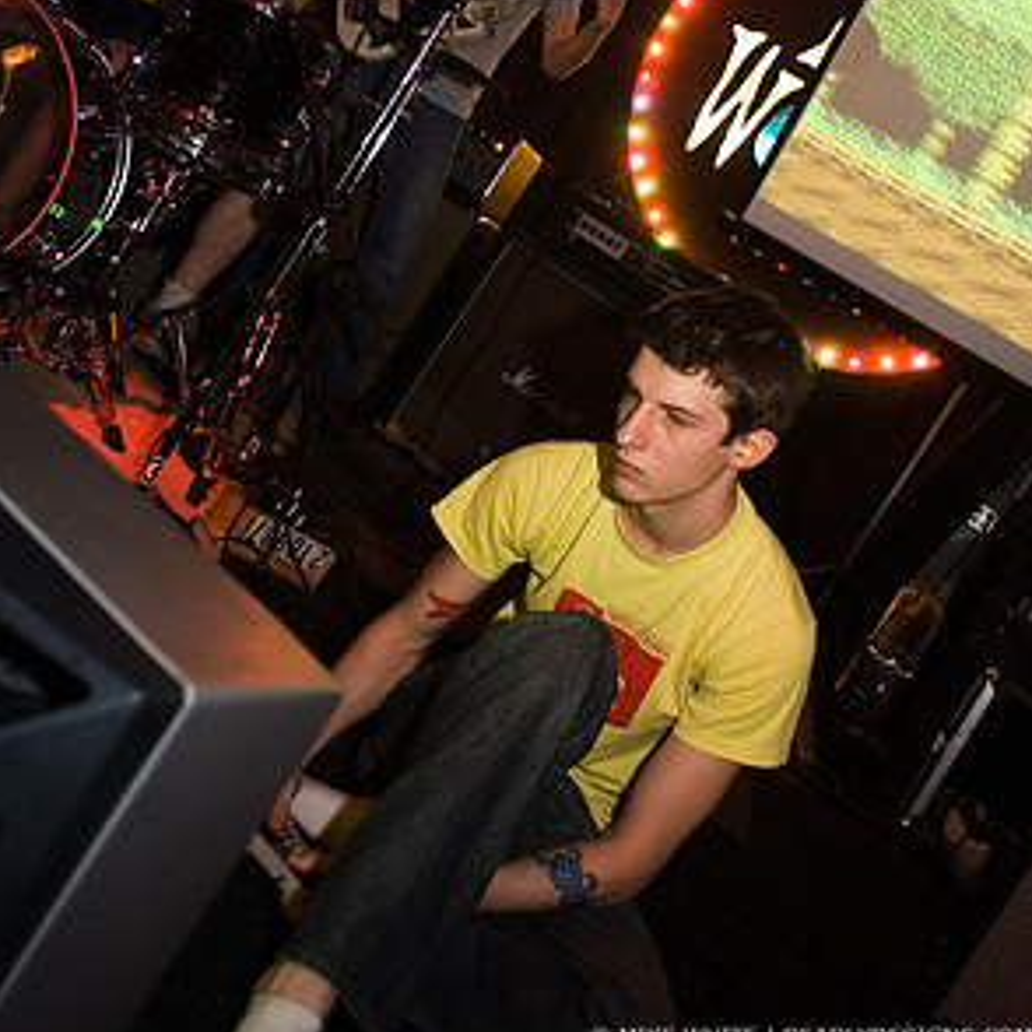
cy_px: 263
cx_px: 518
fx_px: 1315
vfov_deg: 41.6
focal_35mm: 39
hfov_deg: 42.8
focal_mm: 20
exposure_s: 1/10
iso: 800
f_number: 2.8
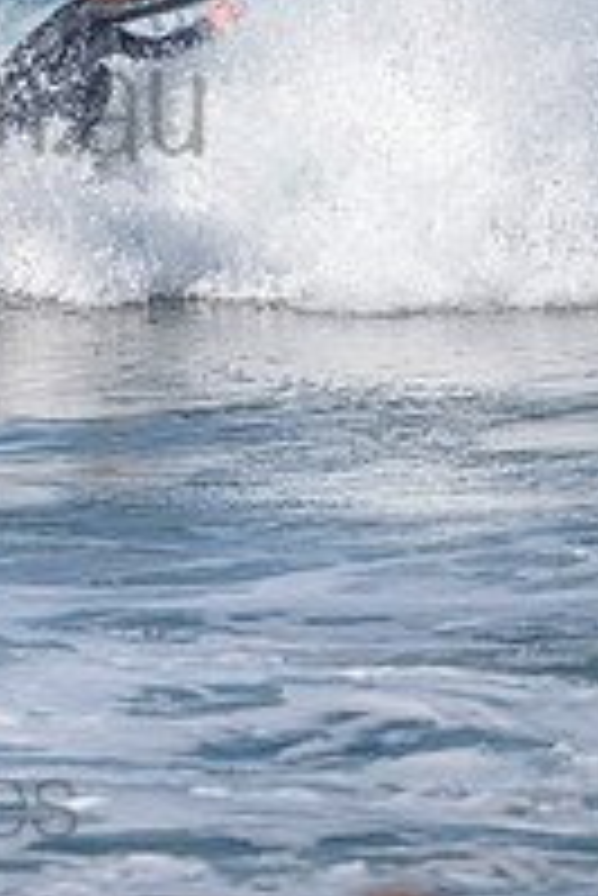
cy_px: 52
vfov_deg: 1.4
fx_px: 36188
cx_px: -270
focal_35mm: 1455
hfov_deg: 0.9
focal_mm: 500
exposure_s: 1/2000
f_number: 5.6
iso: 360
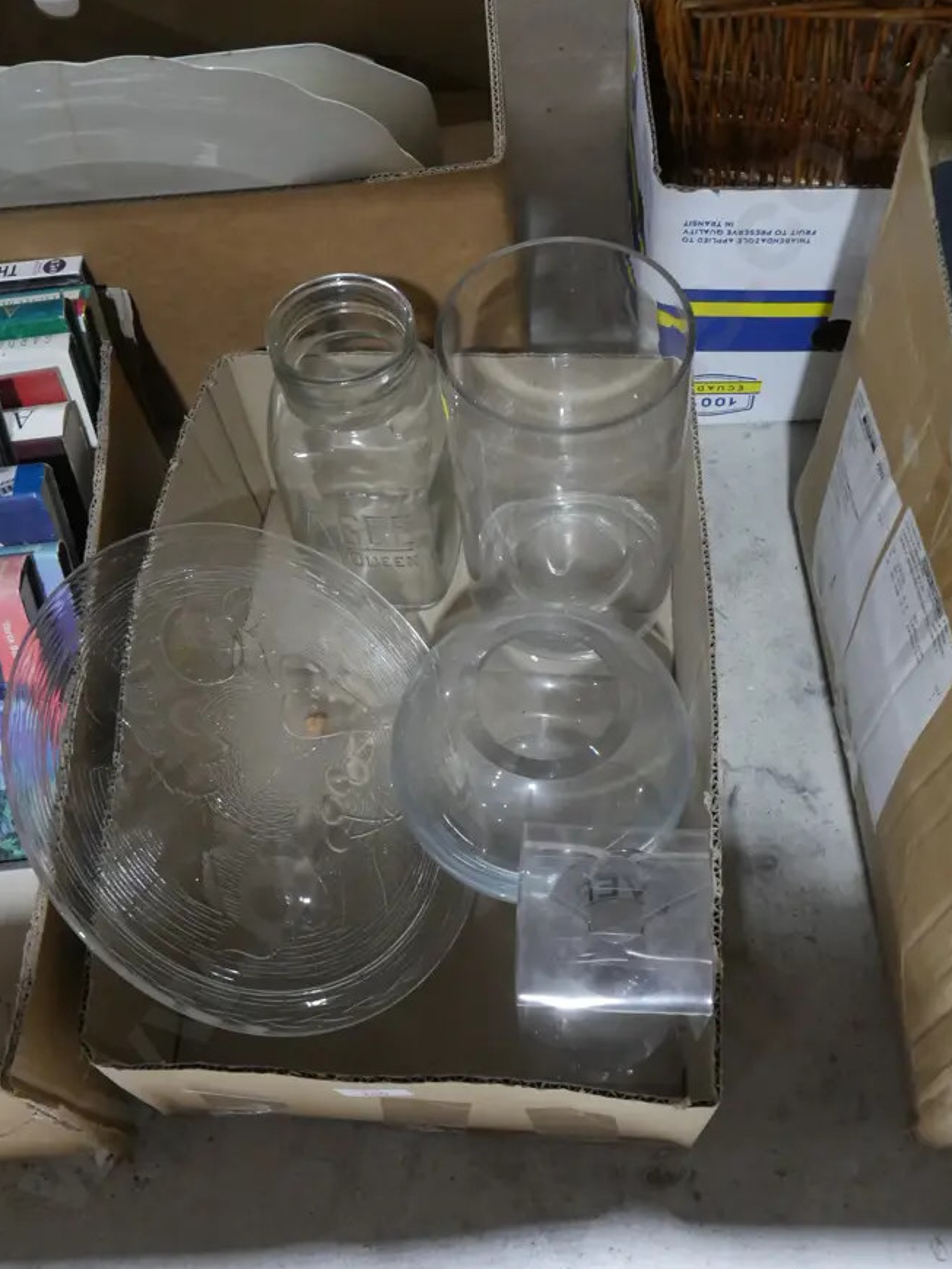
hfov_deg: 43.0
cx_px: 488
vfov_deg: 55.3
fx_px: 1210
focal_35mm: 33
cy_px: 609
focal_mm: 14
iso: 2500
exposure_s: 1/60
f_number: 5.6
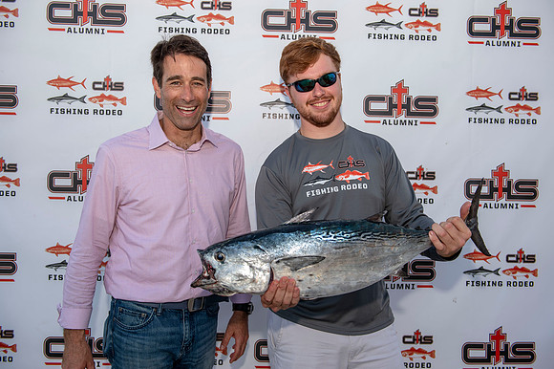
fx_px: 538
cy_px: 184
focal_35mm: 35
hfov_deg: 54.5
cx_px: 277
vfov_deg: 37.8
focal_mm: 35
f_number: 4.5
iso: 50
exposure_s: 1/100
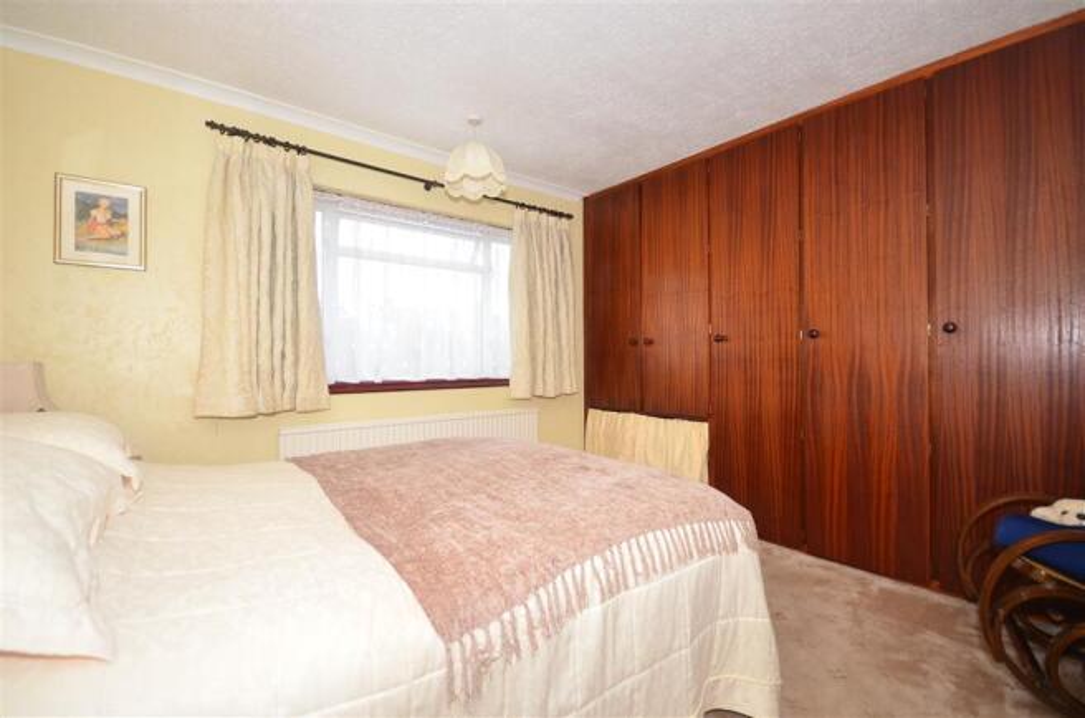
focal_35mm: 15
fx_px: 451
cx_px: 542
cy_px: 359
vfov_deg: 77.0
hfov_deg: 100.5
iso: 200
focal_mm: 10
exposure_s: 1/60
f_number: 5
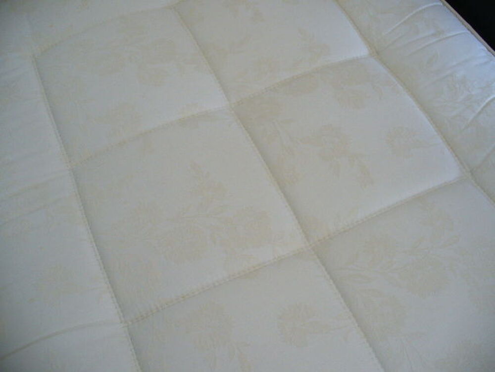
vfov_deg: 38.7
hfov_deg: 50.1
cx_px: 248
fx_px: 529
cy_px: 186
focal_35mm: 37
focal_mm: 6.1
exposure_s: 1/25
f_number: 2.8
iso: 100
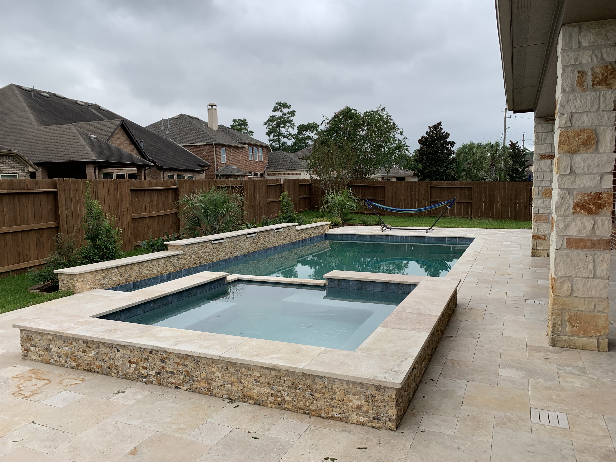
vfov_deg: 53.1
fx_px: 463
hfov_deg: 67.3
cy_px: 231
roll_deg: +1.0
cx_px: 308
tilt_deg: -5.8
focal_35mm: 26
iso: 25
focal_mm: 4.25
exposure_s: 1/777
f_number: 1.8
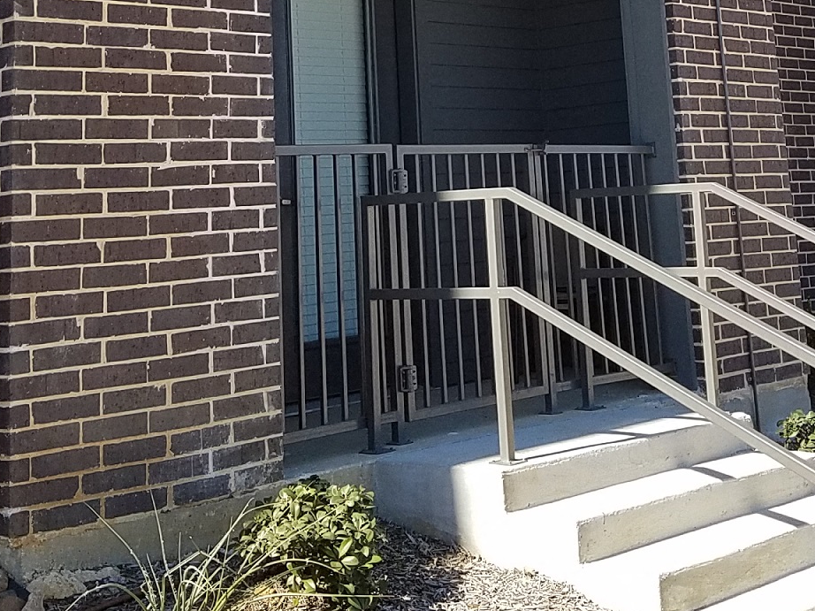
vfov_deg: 21.1
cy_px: -105
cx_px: 538
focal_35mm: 65
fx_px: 1530
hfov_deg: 29.6
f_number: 1.7
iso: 50
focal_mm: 4.2
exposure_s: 1/1204
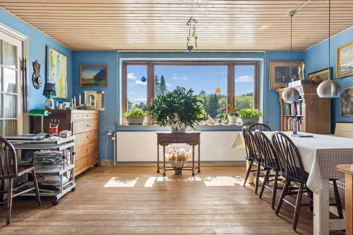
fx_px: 235
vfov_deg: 53.1
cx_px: 176
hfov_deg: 73.8
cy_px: 118
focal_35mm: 24
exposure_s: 1/6
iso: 200
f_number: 8
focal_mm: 16
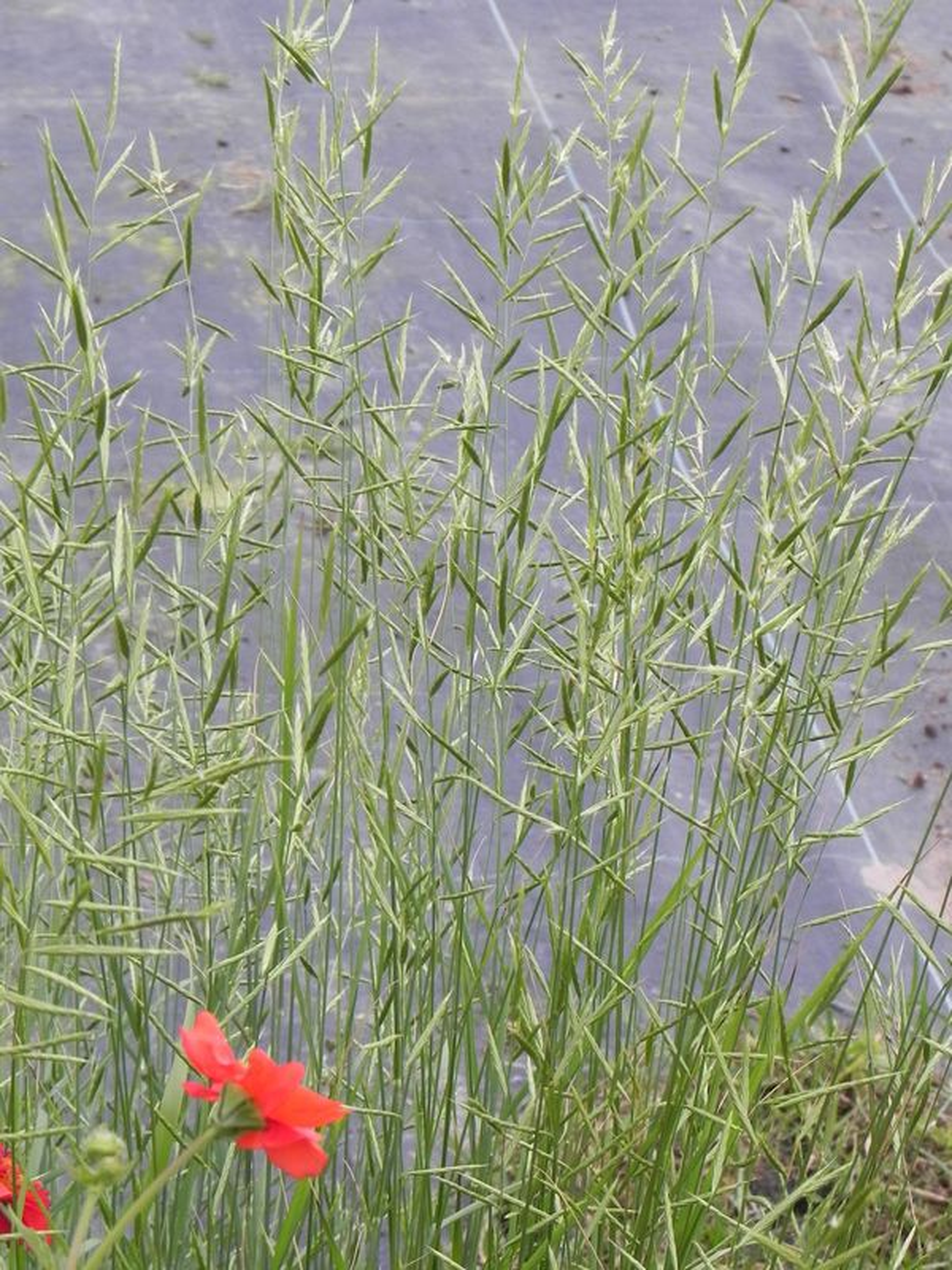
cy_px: 635
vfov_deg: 15.3
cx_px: 476
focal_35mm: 129
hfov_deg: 11.5
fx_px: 4730
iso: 160
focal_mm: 23
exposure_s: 1/264
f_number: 6.3
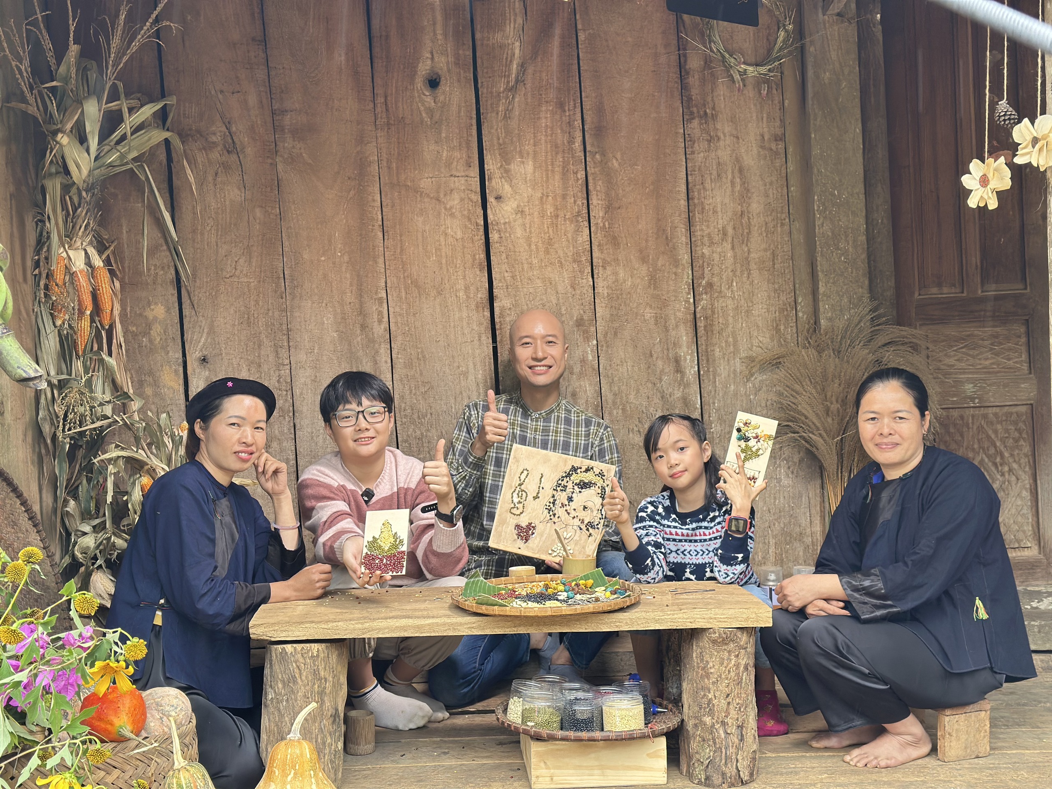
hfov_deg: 39.7
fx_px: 1459
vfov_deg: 30.3
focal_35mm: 48
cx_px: 526
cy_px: 394
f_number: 1.78
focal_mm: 6.86
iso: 125
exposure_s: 1/87
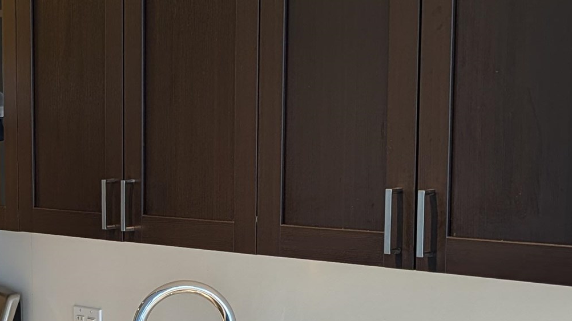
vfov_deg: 14.9
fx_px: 1213
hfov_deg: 25.5
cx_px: 26
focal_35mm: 80
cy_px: 292
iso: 31
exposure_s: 1/30
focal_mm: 6.9
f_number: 1.68
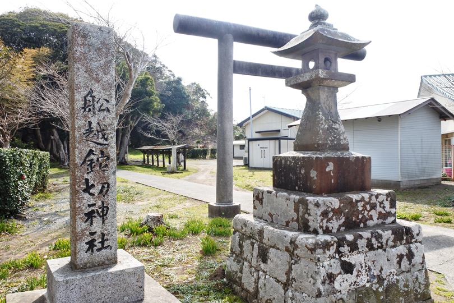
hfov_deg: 67.4
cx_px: 227
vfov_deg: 47.9
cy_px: 152
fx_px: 340
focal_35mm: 27
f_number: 7.1
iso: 160
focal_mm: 10
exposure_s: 1/200
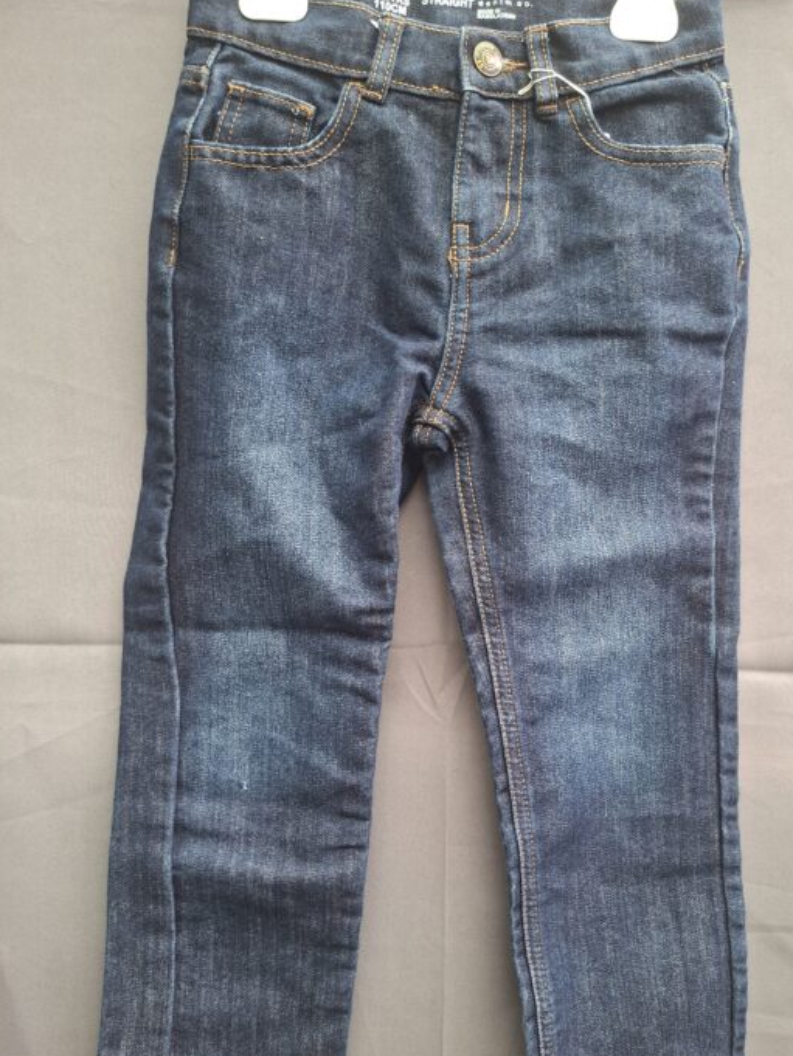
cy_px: 581
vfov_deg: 65.2
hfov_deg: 51.2
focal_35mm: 27
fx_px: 824
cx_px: 450
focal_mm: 5.54
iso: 100
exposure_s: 1/30
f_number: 1.8
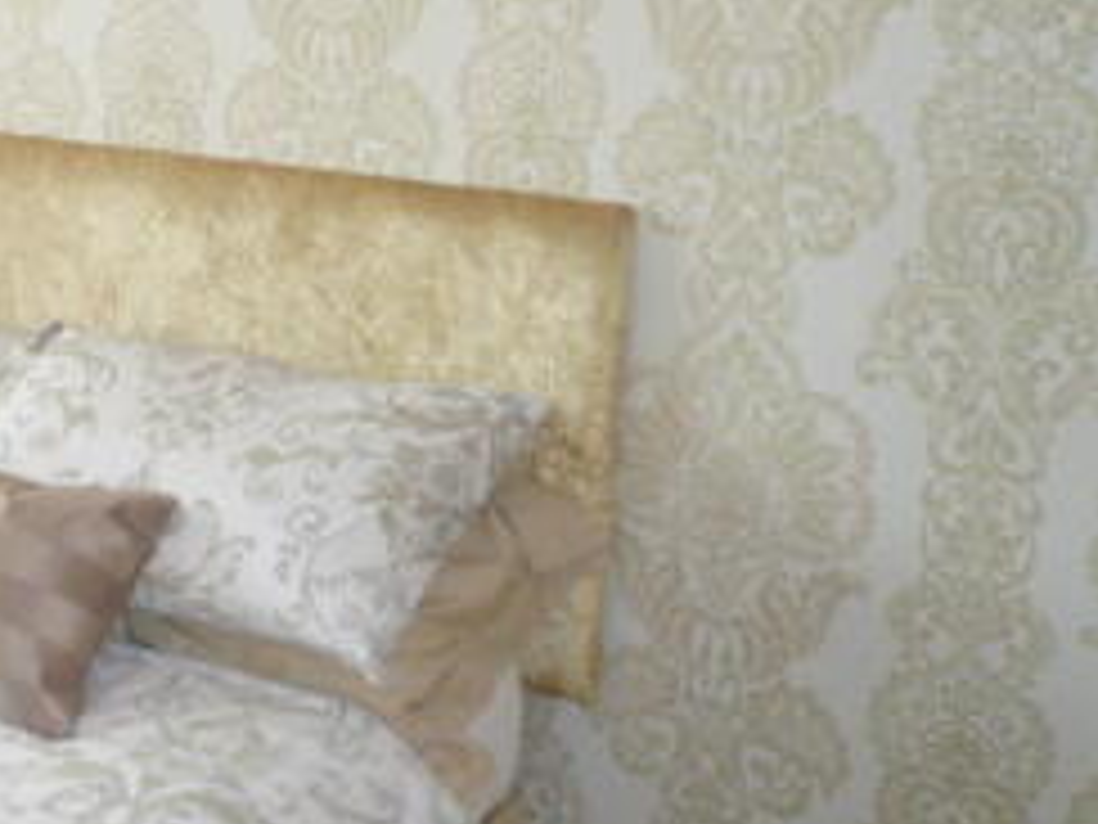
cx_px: -209
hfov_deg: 26.0
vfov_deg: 21.6
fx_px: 2125
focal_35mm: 67
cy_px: 151
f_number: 2.8
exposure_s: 1/30
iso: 100
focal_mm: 4.6
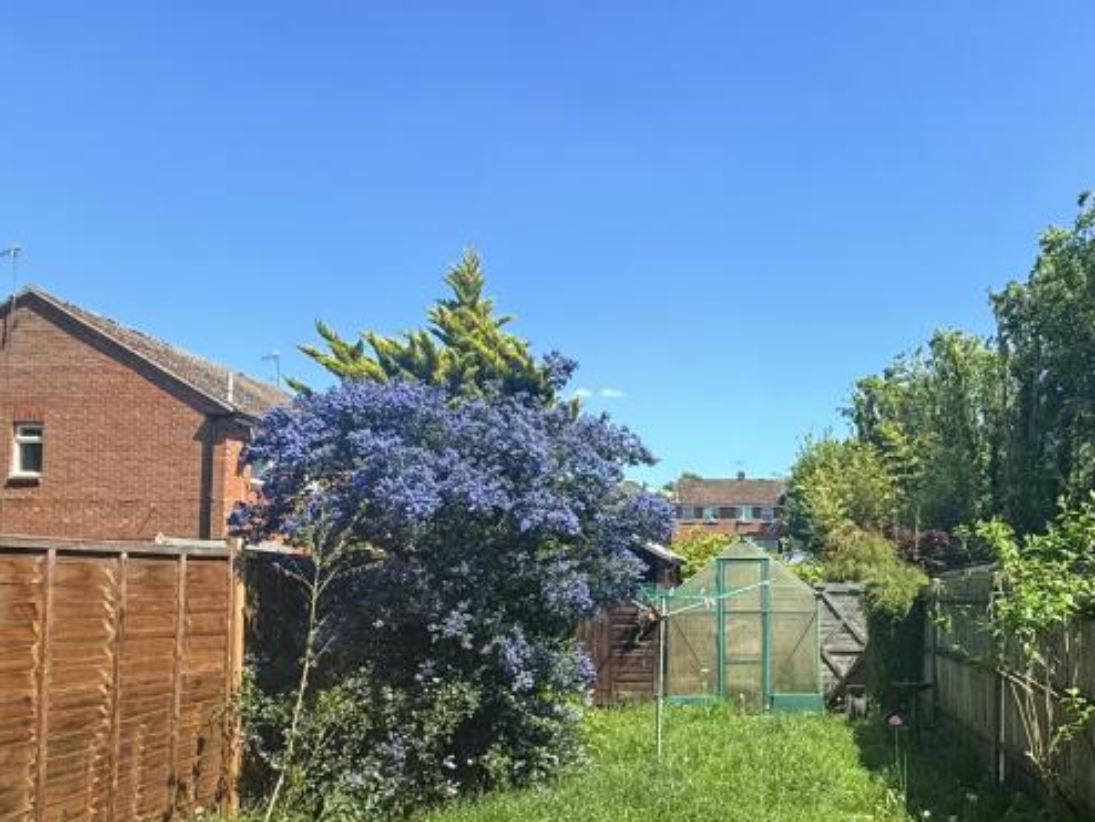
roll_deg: +0.0
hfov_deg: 59.4
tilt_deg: +2.5
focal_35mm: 29
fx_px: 918
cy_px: 549
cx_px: 776
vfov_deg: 47.5
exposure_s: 1/742
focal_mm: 2.22
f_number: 2.2
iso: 50
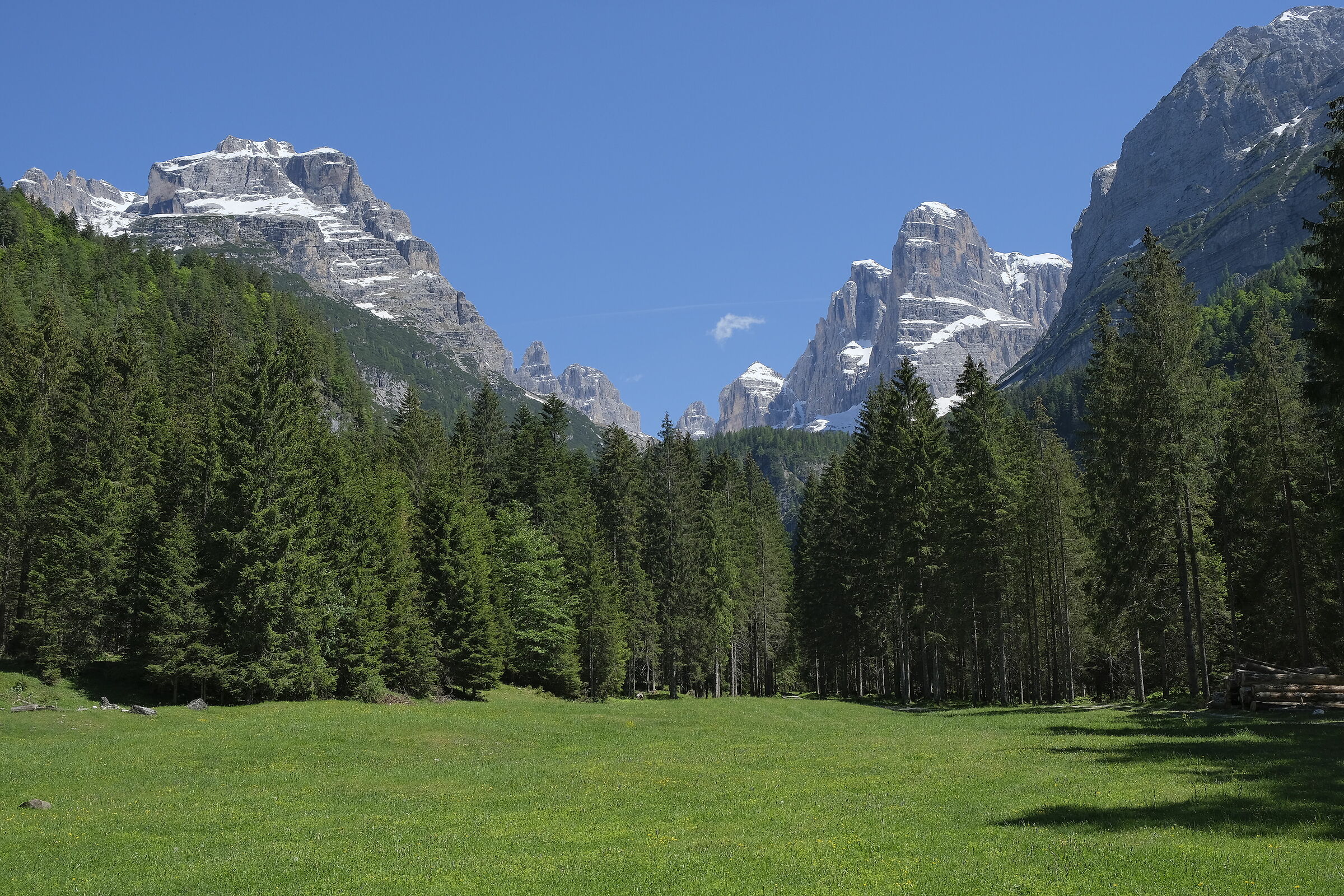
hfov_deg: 54.4
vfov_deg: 37.9
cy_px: 448
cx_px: 672
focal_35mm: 35
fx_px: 1307
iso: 320
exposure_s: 1/550
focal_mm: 23.3
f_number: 8
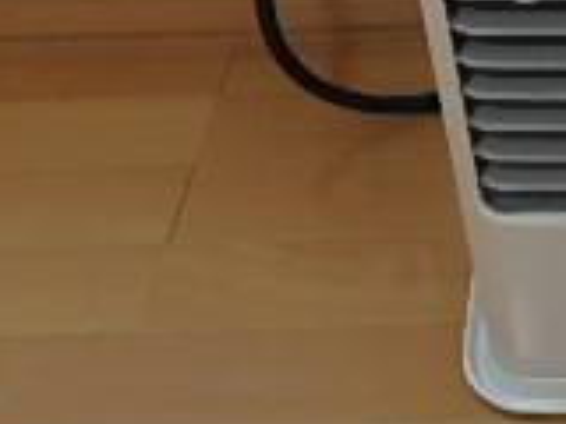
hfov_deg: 20.9
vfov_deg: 17.0
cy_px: -39
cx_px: 757
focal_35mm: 84
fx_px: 1373
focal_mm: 3.7
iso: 200
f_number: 3.5
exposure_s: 1/40
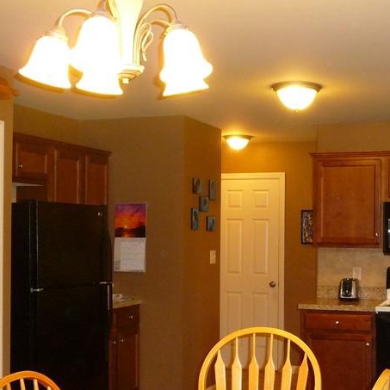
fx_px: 714
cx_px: 285
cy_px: 225
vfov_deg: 30.5
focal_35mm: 56
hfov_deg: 30.1
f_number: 3.3
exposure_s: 1/30
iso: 400
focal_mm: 4.7
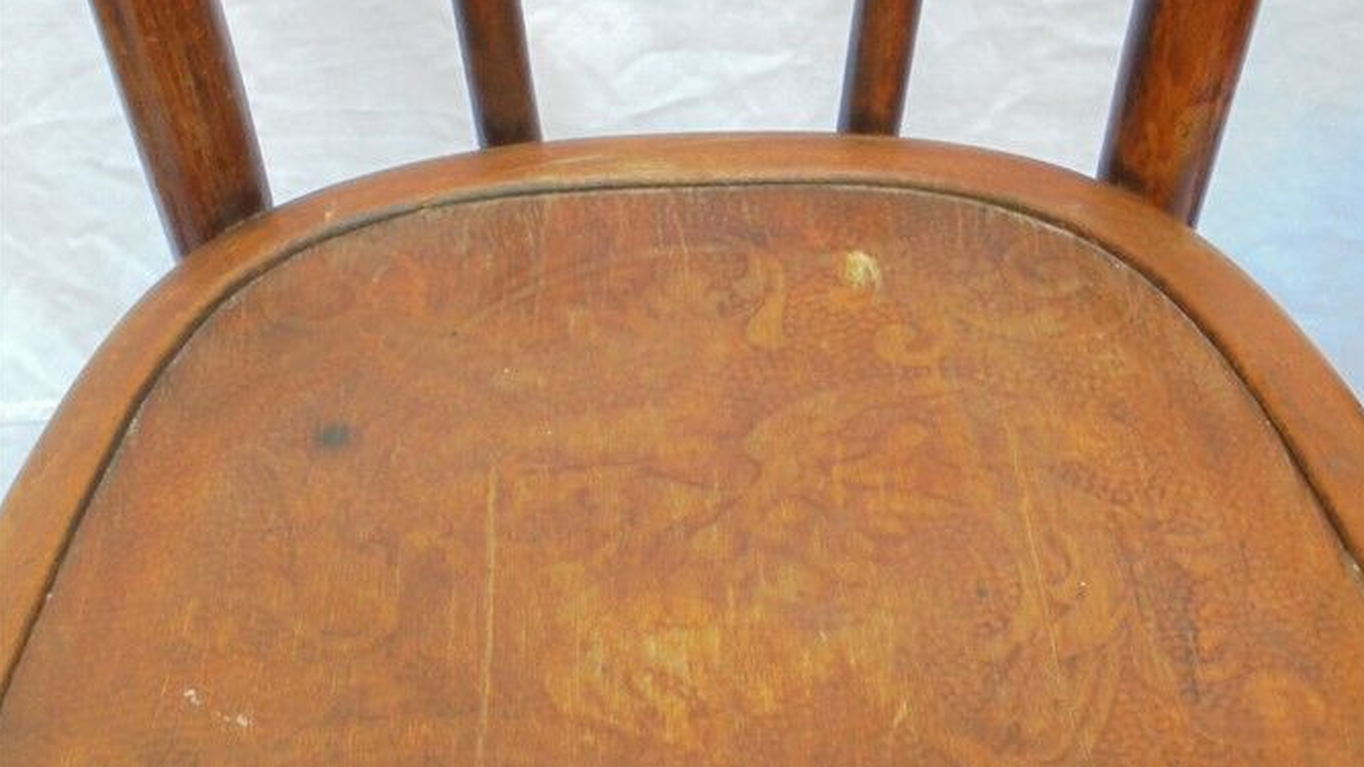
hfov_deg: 41.3
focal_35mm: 50
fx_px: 1808
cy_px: 732
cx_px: 686
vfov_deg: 23.1
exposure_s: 1/30
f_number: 4
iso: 320
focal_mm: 6.1
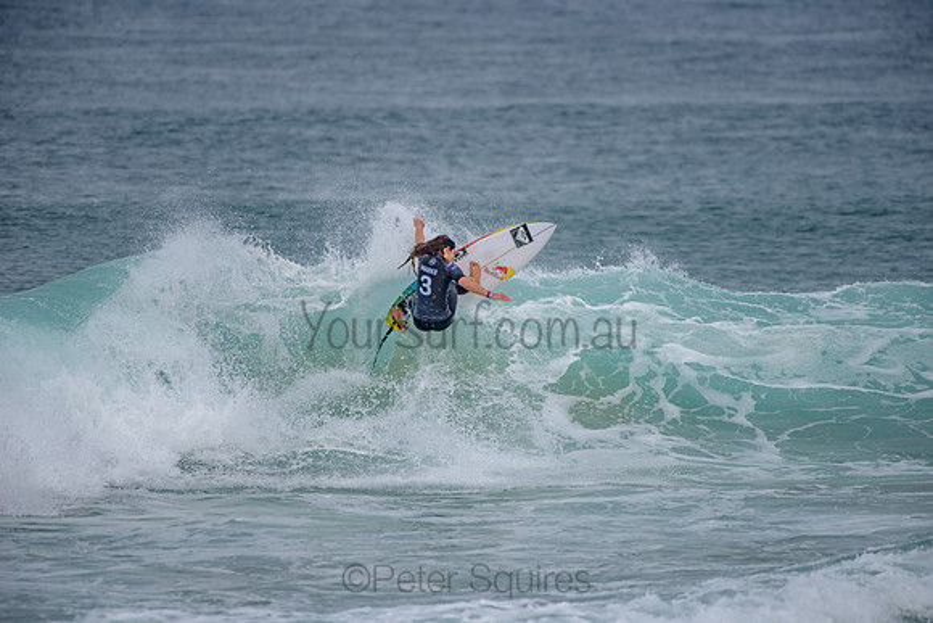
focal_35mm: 500
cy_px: 312
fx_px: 12961
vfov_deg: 2.8
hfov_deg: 4.1
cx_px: 466
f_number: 5.6
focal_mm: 500
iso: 200
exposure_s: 1/2000
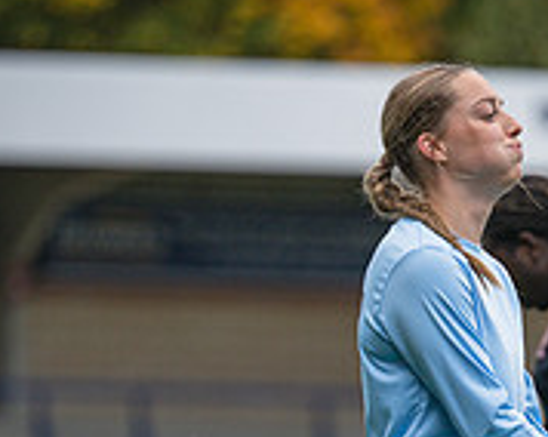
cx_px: 443
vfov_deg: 2.3
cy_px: 625
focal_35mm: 661
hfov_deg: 2.9
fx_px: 10709
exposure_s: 1/2500
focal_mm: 175
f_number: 2.8
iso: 400
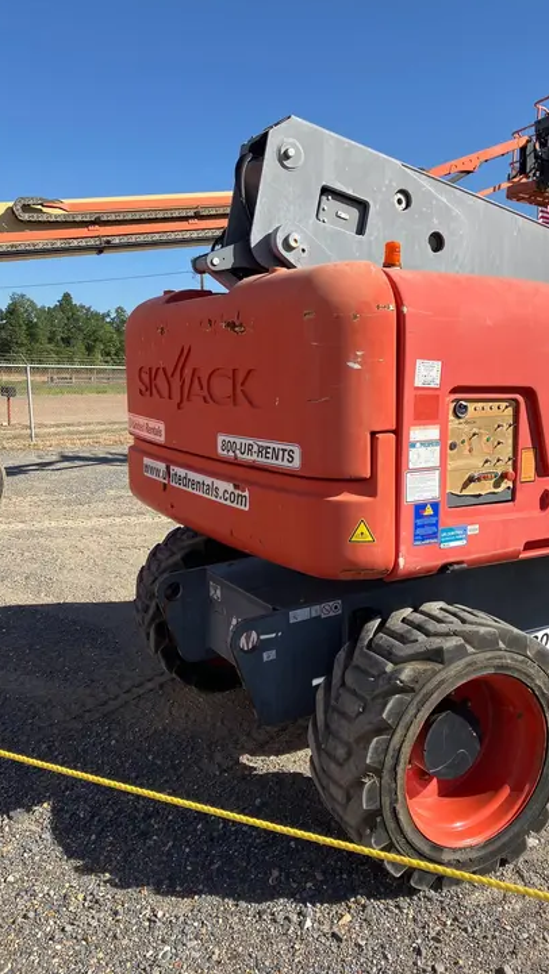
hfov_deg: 37.6
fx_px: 802
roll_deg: +1.0
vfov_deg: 62.6
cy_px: 482
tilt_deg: -5.7
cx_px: 337
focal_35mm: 31
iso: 32
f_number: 1.8
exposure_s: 1/1567
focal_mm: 3.99
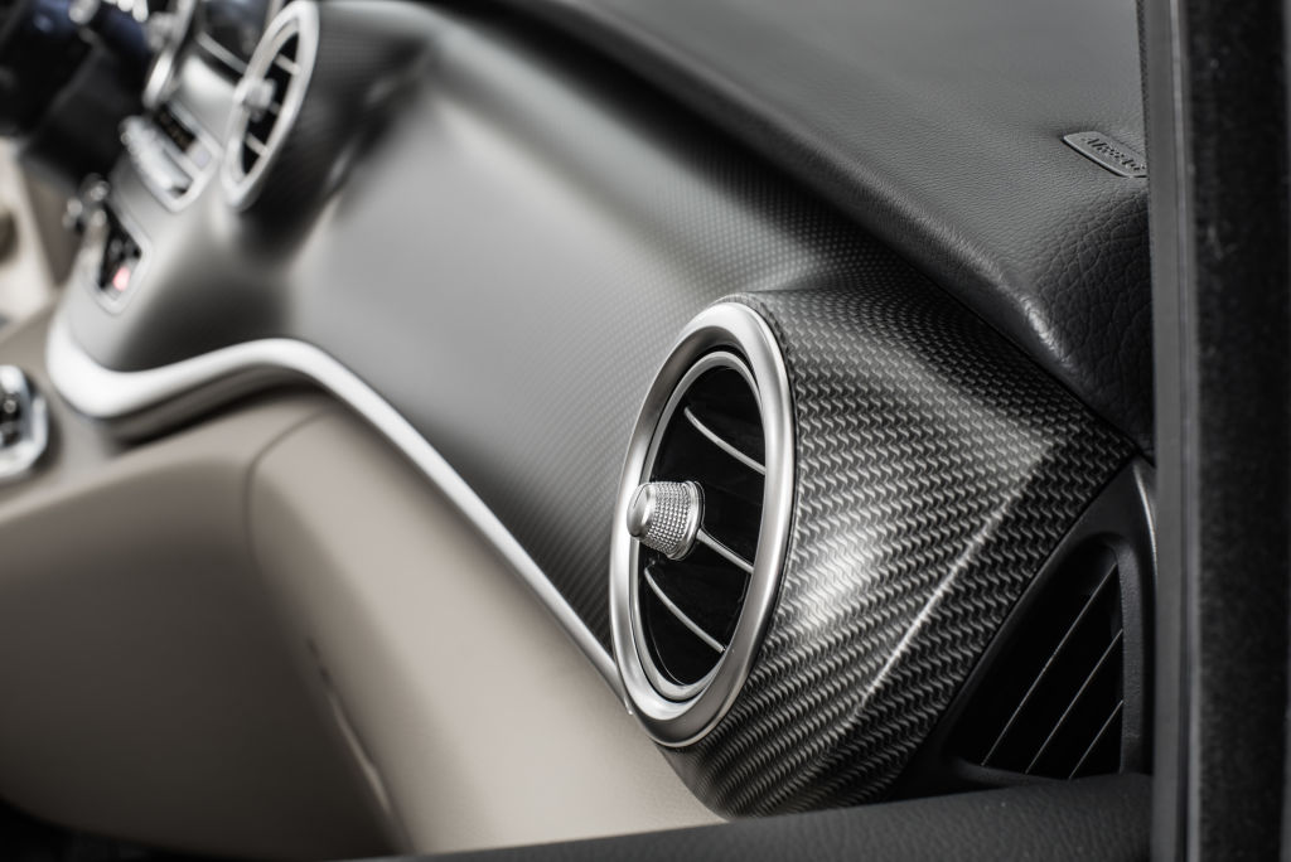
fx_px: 1794
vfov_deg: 27.0
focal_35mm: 50
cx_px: 646
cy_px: 431
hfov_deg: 39.6
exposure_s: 10
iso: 64
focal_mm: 50
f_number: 5.6
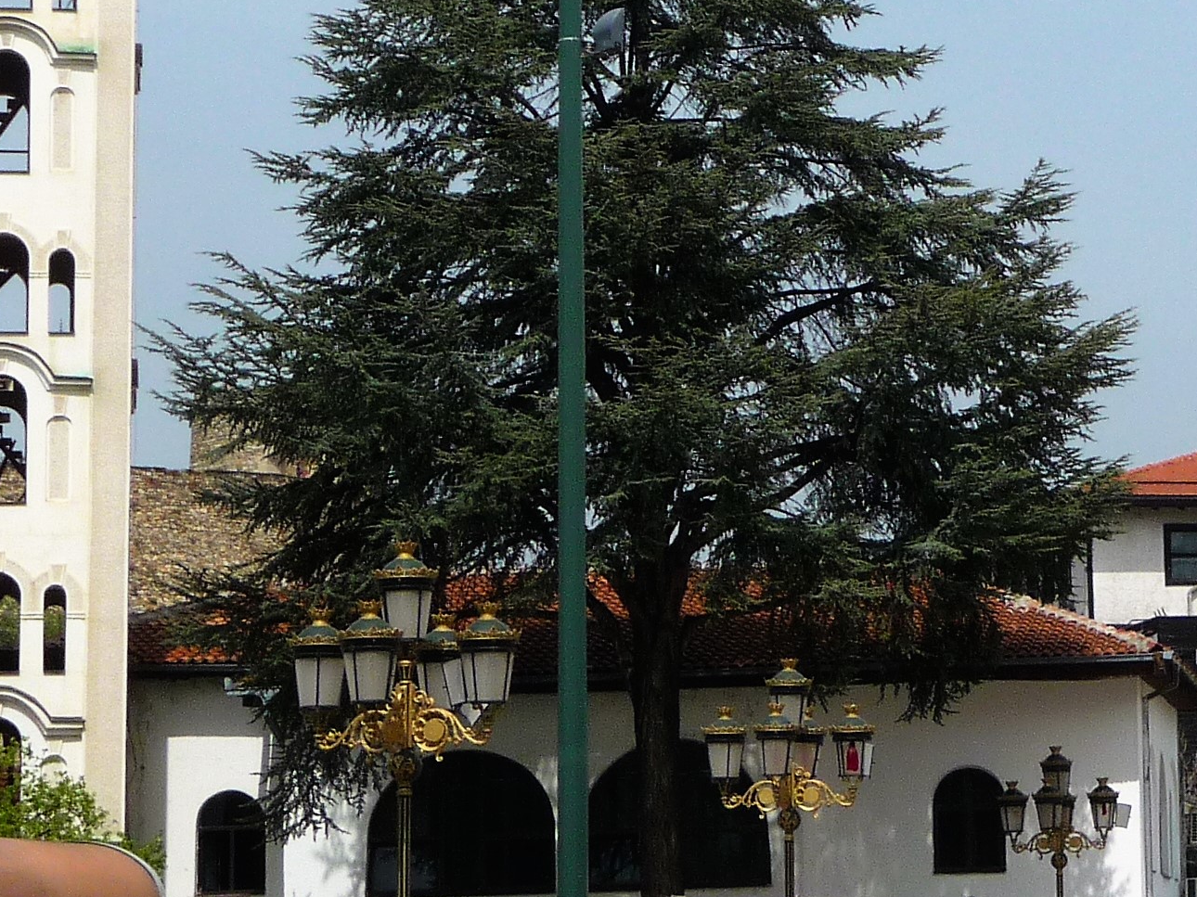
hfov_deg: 14.4
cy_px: 234
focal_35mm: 134
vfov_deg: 11.0
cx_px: 1315
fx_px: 4633
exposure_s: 1/320
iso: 100
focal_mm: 8.5
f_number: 10
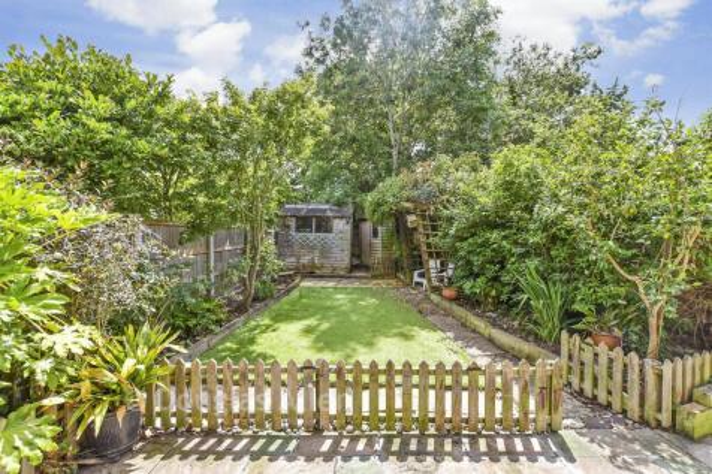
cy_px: 237
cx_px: 356
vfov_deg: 77.3
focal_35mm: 15
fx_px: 297
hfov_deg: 100.4
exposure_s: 1/200
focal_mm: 10
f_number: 8
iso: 160
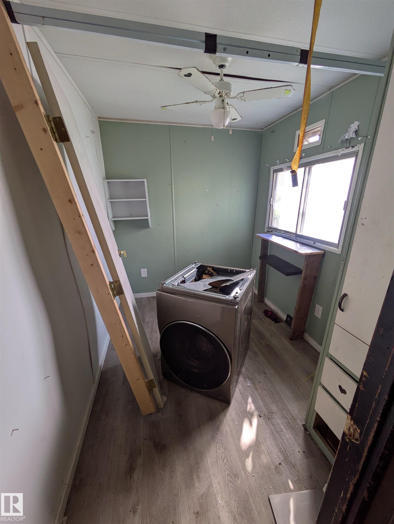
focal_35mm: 14
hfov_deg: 85.7
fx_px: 212
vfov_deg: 102.1
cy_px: 262
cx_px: 197
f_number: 2.2
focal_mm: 1.83
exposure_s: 1/184
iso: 80
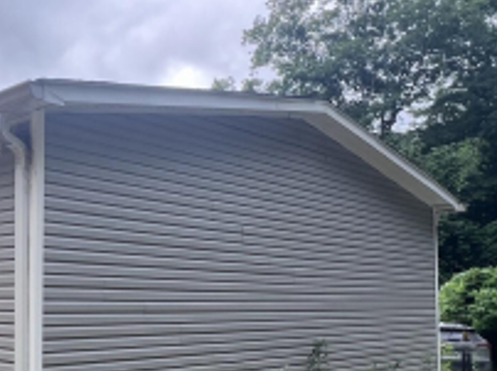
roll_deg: -0.3
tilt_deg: +2.2
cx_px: 36
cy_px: 258
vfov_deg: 33.1
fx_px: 617
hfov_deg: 40.1
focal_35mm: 43
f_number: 1.8
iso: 32
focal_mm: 1.57
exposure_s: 1/155
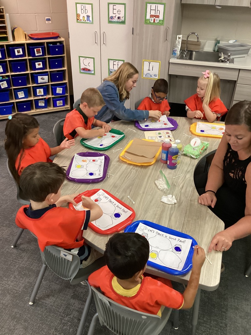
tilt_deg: -33.6
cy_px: 168
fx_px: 300
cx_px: 126
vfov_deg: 58.4
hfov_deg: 45.4
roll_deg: -1.4
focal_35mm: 31
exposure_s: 1/60
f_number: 2.4
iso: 400
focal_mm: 3.3
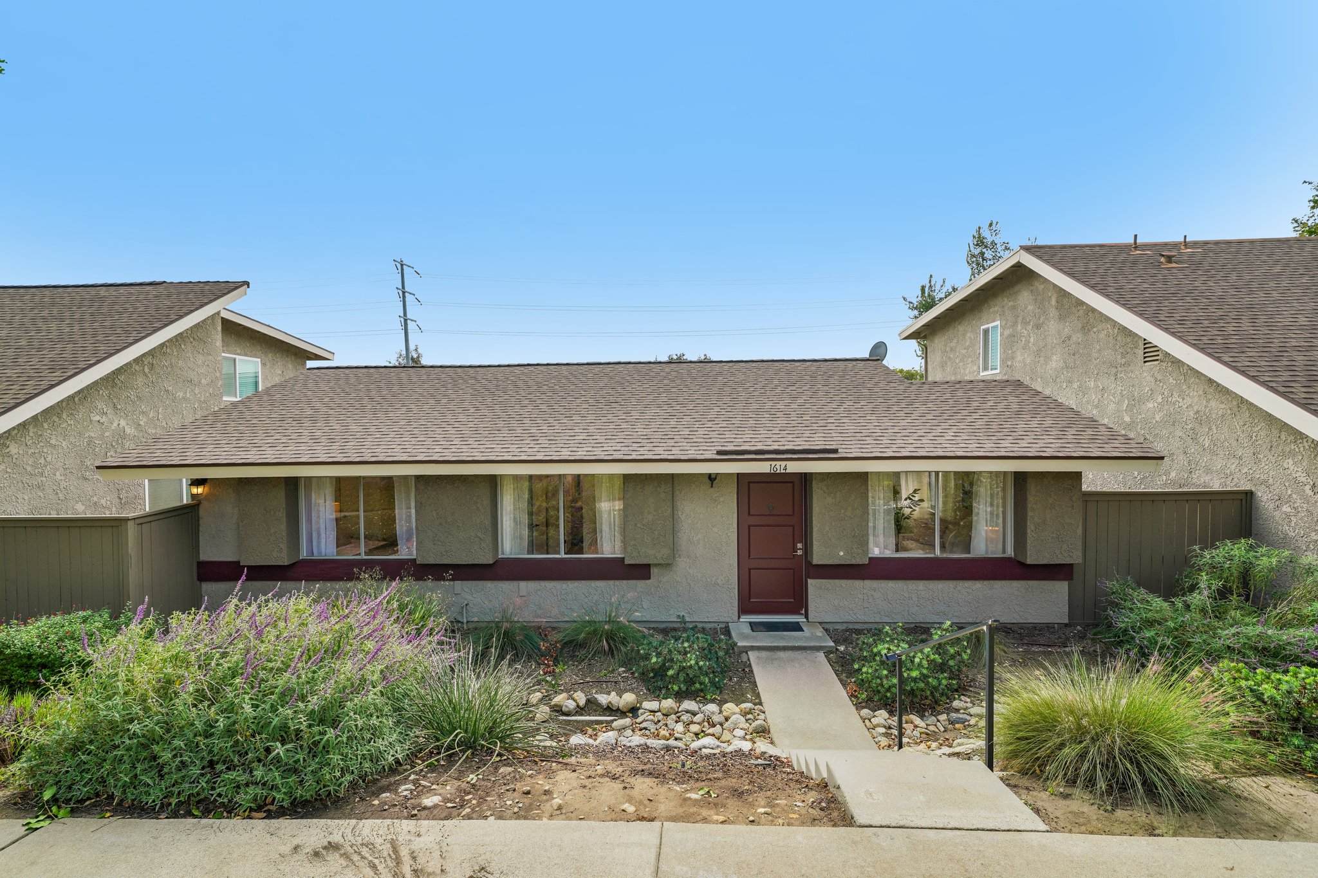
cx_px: 659
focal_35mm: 17
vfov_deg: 70.4
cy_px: 439
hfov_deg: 93.3
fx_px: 622
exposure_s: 1/125
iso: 100
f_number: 8
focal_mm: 17
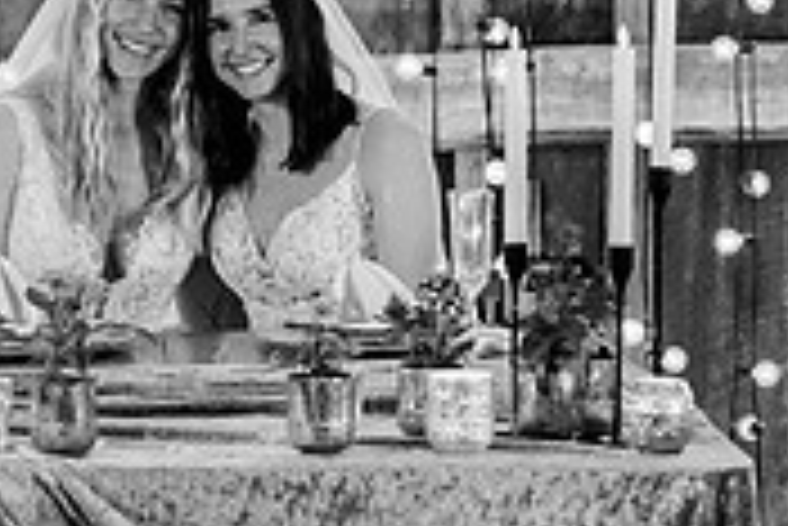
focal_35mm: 135
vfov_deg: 10.2
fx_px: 2957
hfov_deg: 15.1
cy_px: 166
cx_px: 158
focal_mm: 40
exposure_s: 1/200
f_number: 2.8
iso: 800
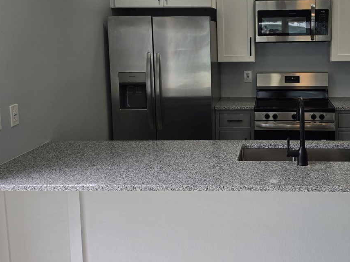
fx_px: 435
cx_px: 253
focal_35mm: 43
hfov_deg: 42.8
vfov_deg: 33.2
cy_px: 83
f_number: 1.4
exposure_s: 1/142
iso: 10
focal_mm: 6.5
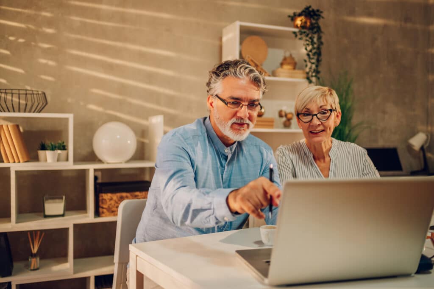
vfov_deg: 37.8
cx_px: 217
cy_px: 144
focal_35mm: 35
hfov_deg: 54.5
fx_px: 422
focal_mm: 35
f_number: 1.8
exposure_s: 1/125
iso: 400
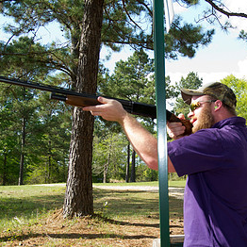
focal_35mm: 64
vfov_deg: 26.8
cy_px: 158
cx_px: 178
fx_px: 517
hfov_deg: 26.6
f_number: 6.3
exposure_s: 1/125
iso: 100
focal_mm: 34
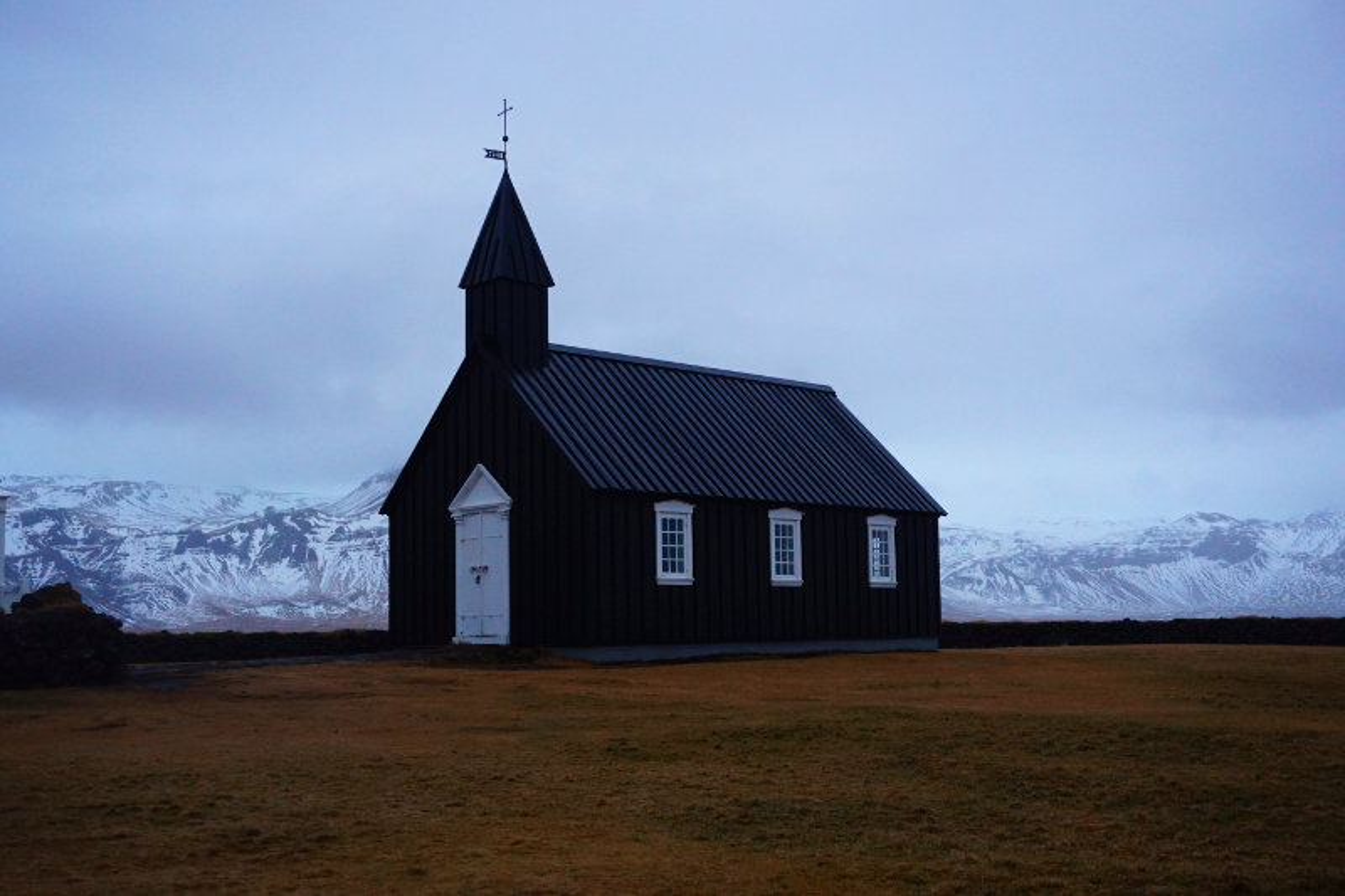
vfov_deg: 34.2
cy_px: 448
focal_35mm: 39
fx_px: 1457
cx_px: 672
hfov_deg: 49.6
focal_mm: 26
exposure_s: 1/60
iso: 1250
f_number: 4.5
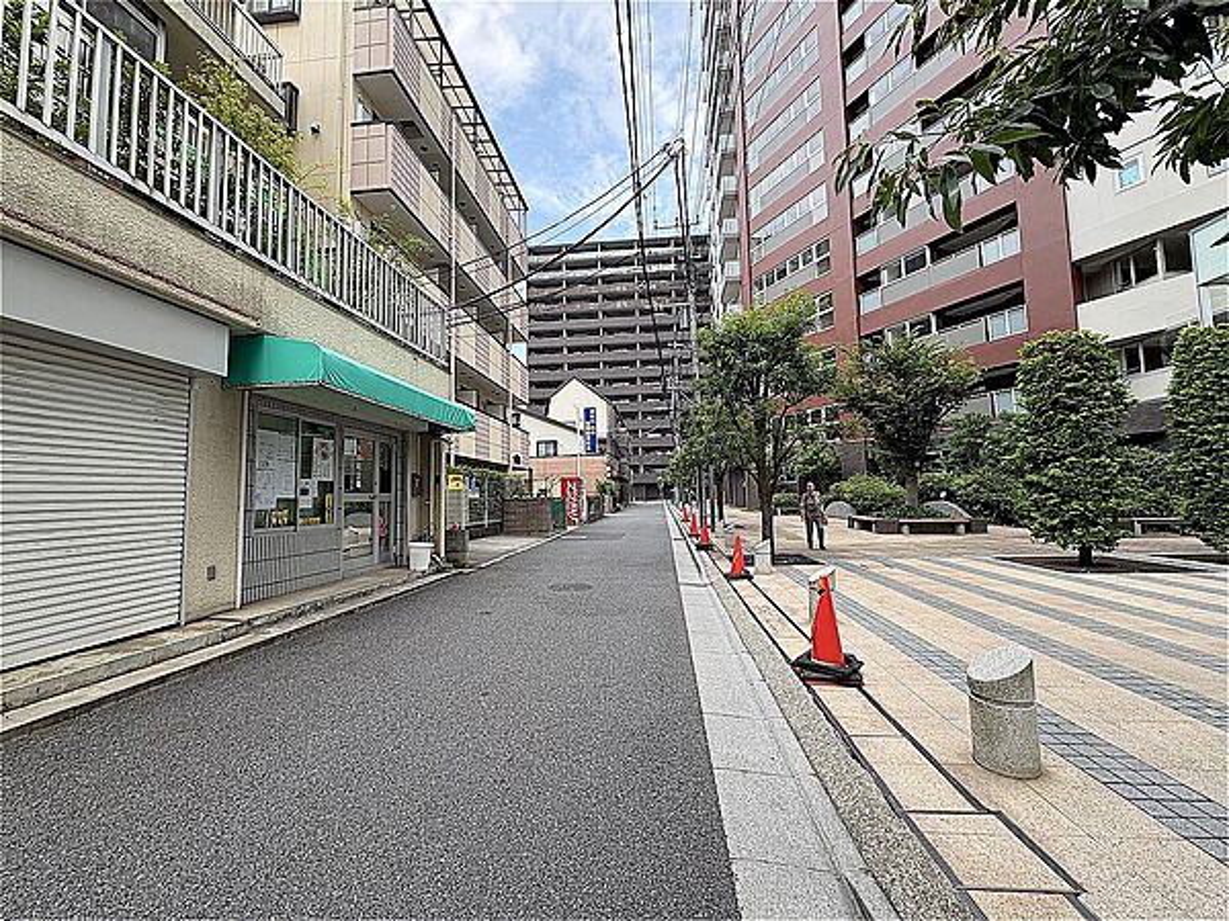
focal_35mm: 14
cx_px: 614
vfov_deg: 85.7
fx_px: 497
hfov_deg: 102.1
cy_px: 460
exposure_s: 1/99
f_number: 2.2
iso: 40
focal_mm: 2.22
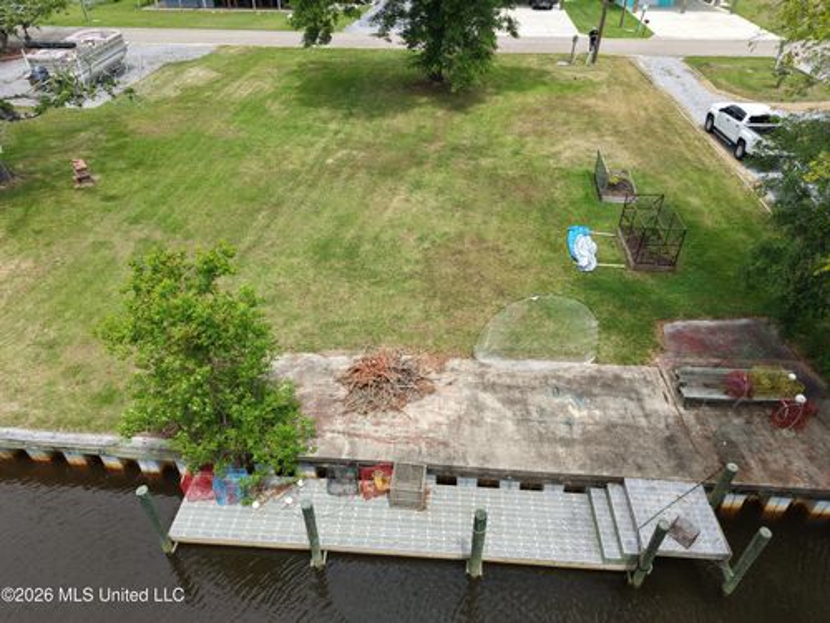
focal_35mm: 24
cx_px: 415
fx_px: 575
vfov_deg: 56.8
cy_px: 312
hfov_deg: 71.6
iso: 140
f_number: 1.8
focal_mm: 8.67
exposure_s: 1/2000
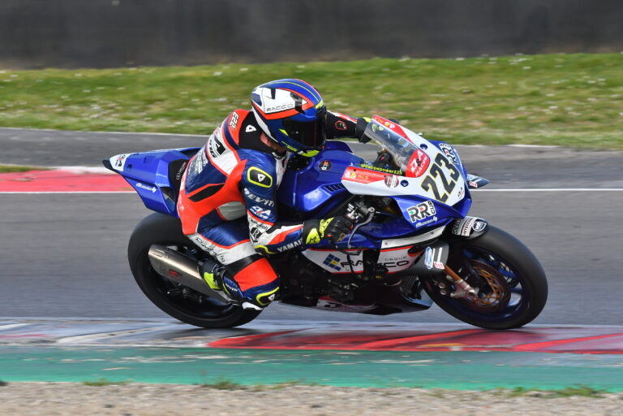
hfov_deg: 3.7
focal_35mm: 560
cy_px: 208
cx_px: 312
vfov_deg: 2.5
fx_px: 9690
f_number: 9
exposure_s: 1/1250
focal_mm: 280
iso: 1000
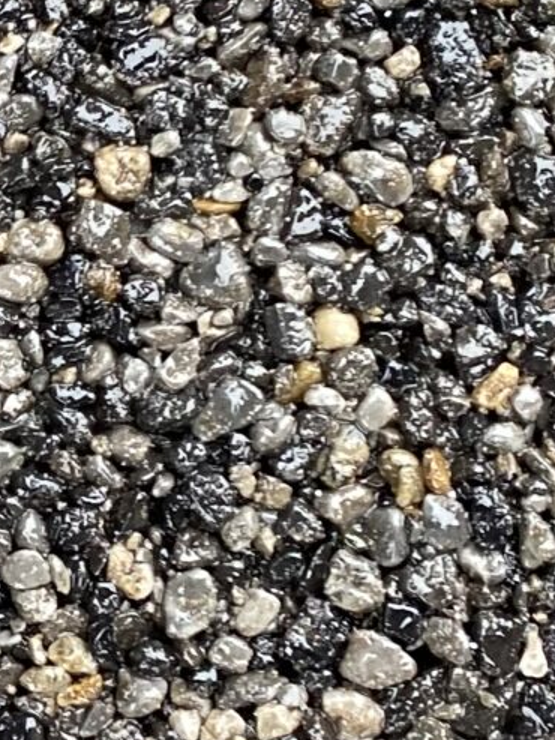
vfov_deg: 14.6
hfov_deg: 10.5
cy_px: 326
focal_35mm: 135
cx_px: -351
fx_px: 2885
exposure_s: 1/121
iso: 80
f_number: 1.8
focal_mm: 4.25
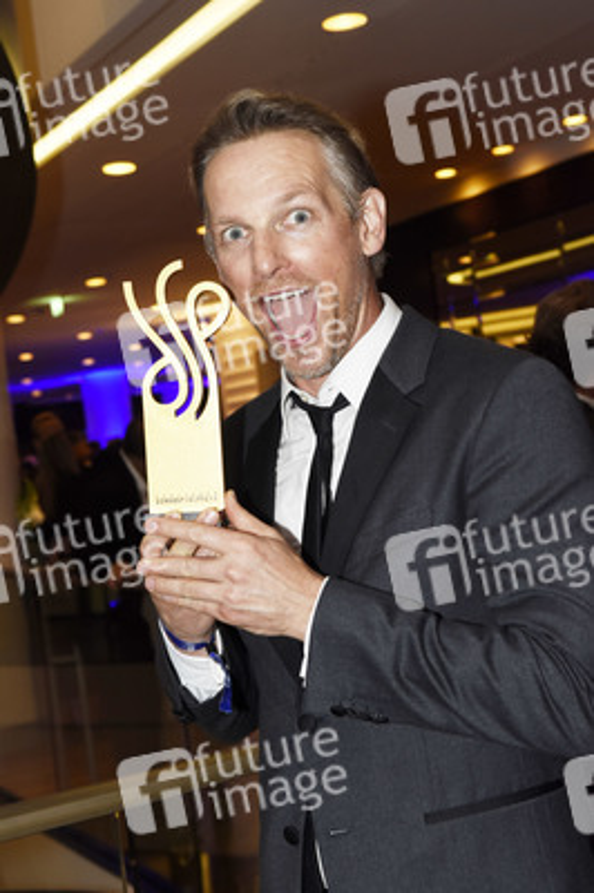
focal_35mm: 57
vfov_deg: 35.1
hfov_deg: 23.7
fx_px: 1413
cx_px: 297
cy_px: 446
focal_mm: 38
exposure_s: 1/50
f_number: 5
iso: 800
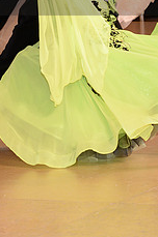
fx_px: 1875
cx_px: 83
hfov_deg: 4.8
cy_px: -19
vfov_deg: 7.2
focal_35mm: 284
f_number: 5.6
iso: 2000
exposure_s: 1/250
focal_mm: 112
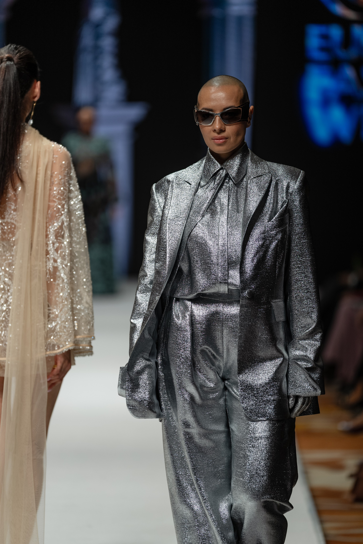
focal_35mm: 200
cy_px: 272
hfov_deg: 6.9
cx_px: 182
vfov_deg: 10.3
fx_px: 3025
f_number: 2.8
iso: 200
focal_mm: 200
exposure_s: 1/500
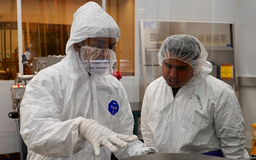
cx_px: 92
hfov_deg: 39.2
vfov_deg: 25.3
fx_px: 356
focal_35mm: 51
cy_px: 102
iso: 250
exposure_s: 1/160
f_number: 4
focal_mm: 37
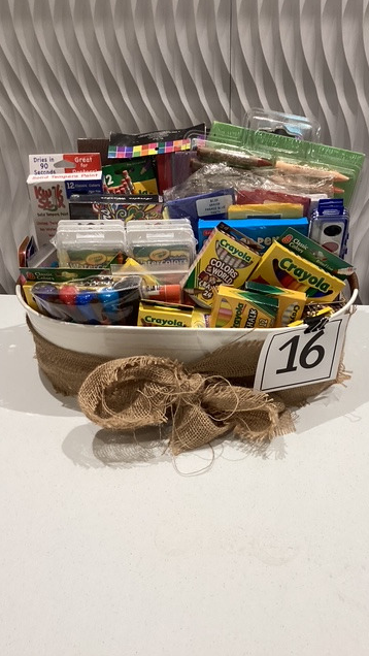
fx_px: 591
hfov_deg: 34.6
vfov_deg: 58.0
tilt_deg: -33.6
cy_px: 327
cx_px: 213
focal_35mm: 34
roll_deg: +2.0
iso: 100
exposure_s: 1/60
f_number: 2.4
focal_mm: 3.3
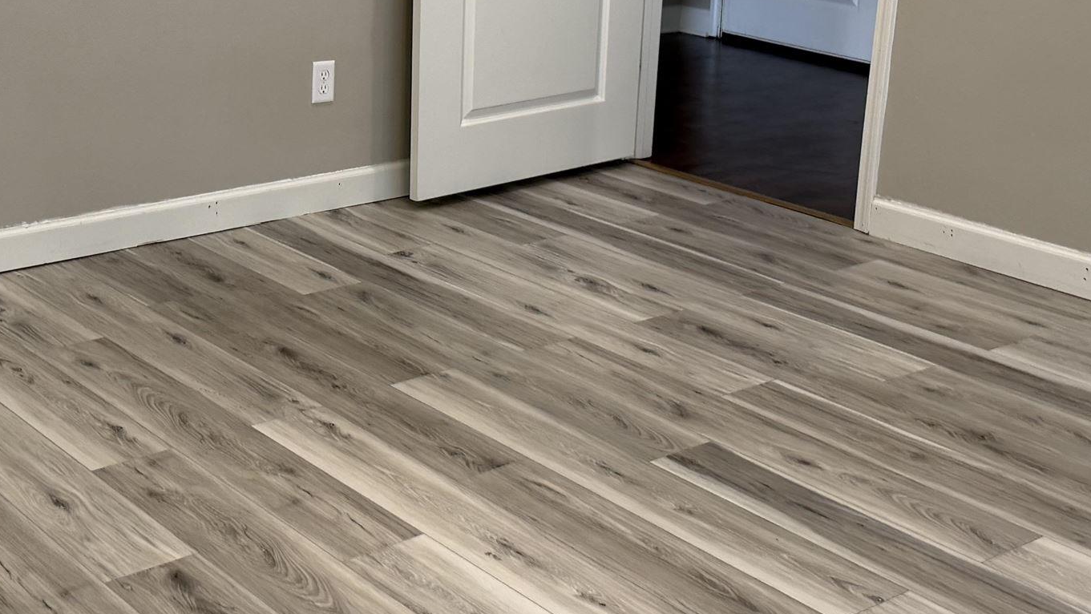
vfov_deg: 20.4
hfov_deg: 35.2
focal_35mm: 59
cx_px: 388
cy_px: 234
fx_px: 1707
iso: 125
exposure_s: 1/60
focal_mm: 6.76
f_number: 1.78
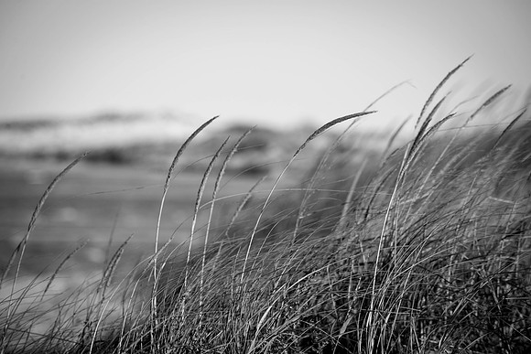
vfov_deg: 6.0
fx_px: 3393
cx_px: 266
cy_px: 177
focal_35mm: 230
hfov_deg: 8.9
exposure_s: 1/640
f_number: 5.6
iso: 200
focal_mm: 230
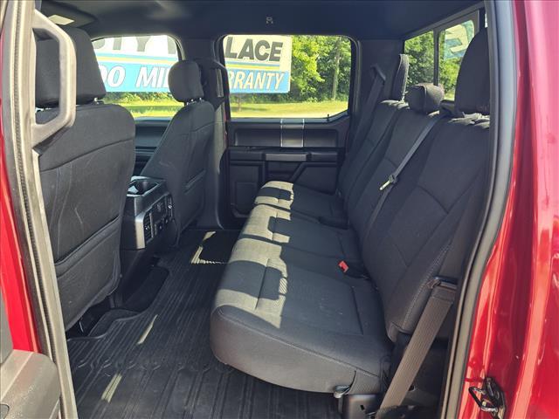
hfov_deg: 73.9
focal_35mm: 23
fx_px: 371
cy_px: 210
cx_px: 280
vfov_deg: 58.9
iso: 64
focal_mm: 6.3
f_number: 1.7
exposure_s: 1/182
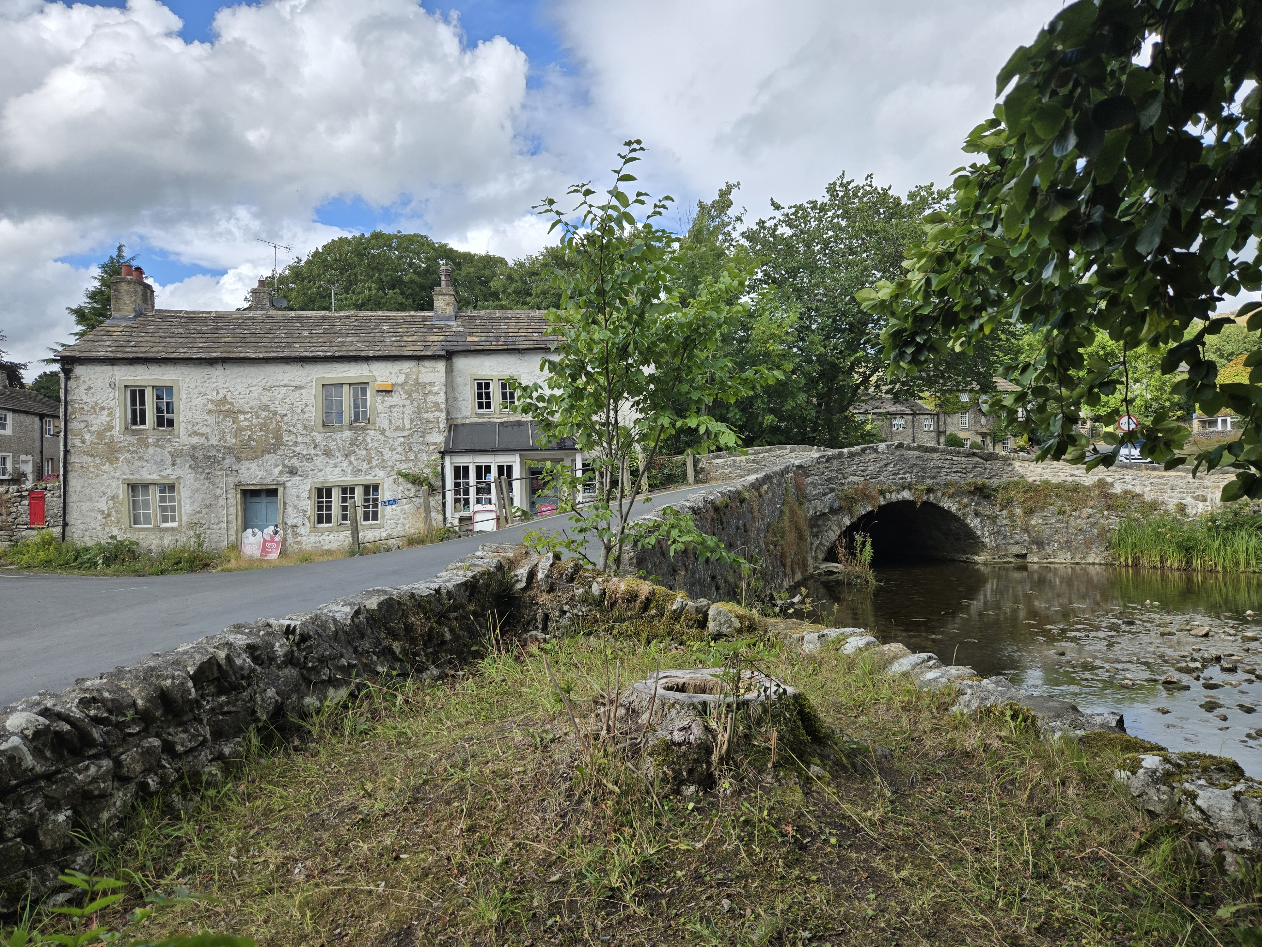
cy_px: 474
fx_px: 839
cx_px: 631
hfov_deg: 73.9
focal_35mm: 23
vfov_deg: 58.9
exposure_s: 1/2921
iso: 40
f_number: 1.8
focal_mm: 5.4
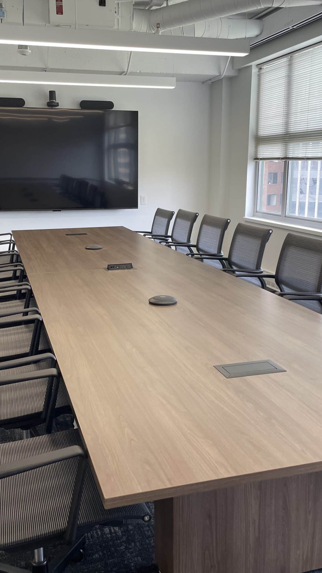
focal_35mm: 35
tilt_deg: -11.2
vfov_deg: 56.6
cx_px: 146
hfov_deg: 33.7
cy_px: 290
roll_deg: +0.6
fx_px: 531
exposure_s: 1/115
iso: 100
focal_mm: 4.2
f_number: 1.6
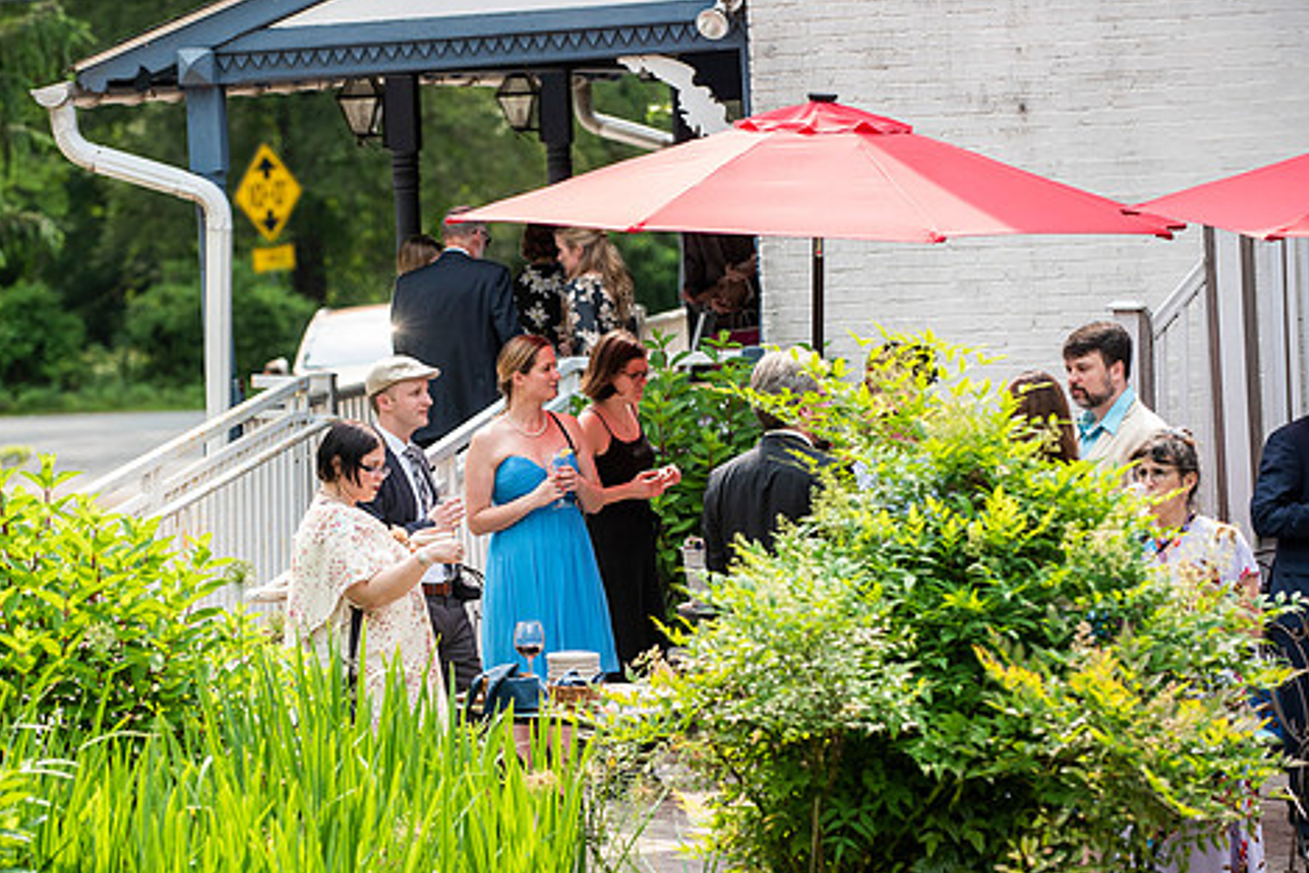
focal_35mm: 173
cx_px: 544
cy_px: 520
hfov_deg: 11.9
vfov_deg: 7.9
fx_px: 6292
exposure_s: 1/2000
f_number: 3.5
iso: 640
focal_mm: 140
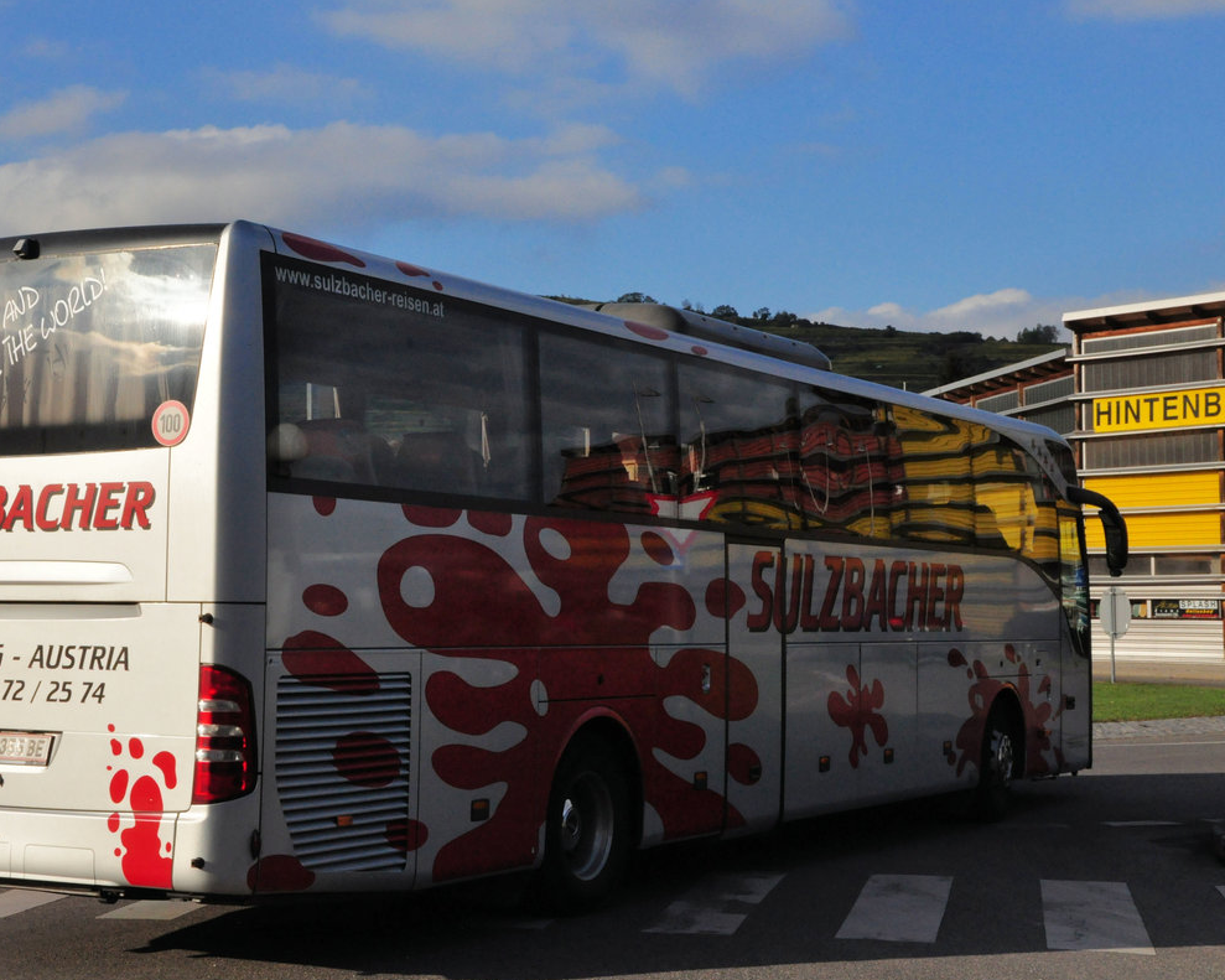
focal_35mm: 58
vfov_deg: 26.2
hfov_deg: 32.4
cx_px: 492
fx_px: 2103
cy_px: 491
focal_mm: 34
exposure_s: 1/800
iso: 800
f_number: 14
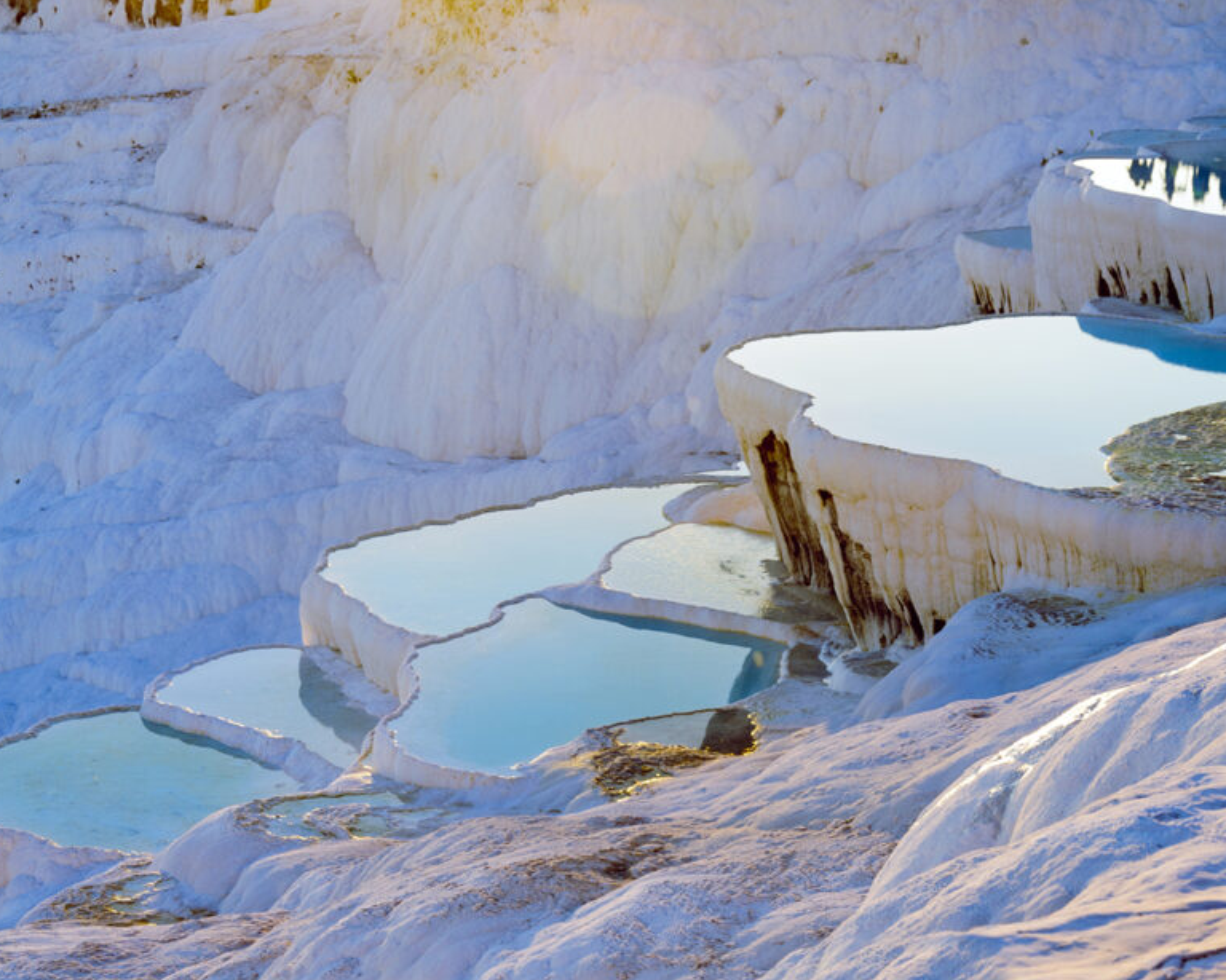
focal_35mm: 90
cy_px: 466
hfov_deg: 21.2
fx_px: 3265
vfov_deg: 17.1
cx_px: 731
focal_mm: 48
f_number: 6.3
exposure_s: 1/40
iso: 100
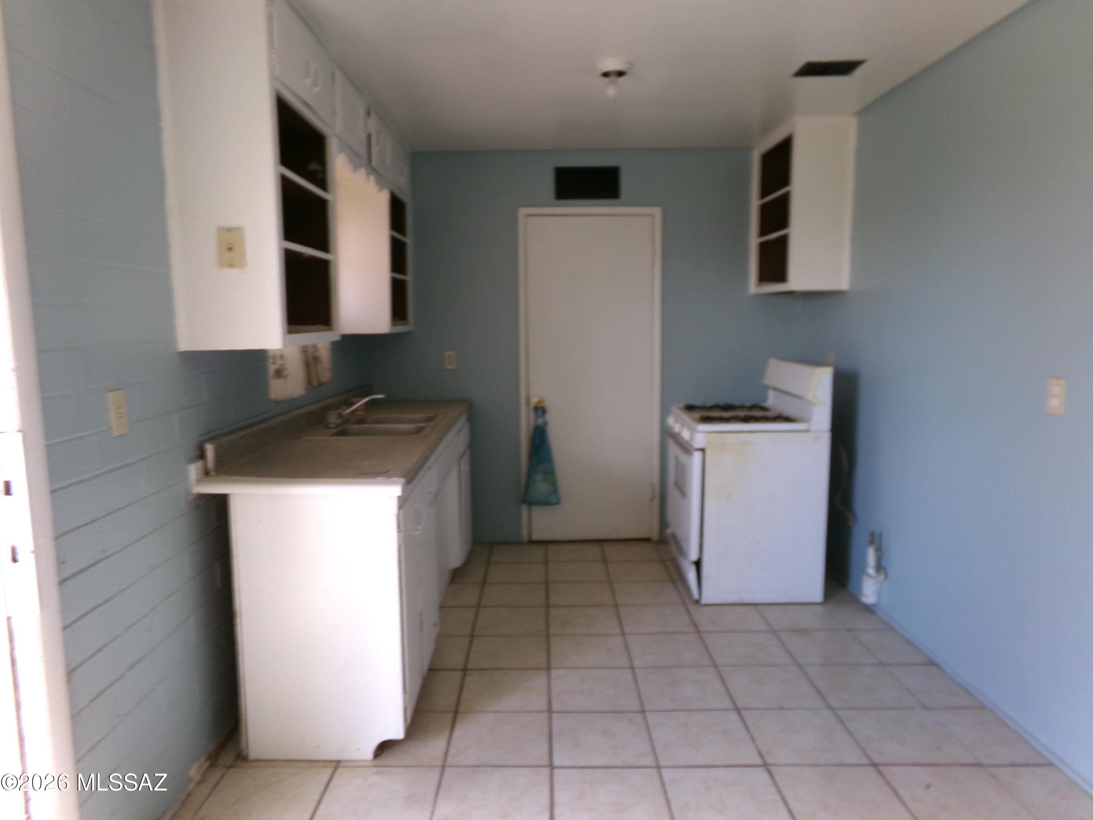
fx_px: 758
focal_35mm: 24
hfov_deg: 71.6
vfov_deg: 56.8
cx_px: 546
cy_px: 410
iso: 125
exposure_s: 1/34
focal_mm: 4.3
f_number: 3.7
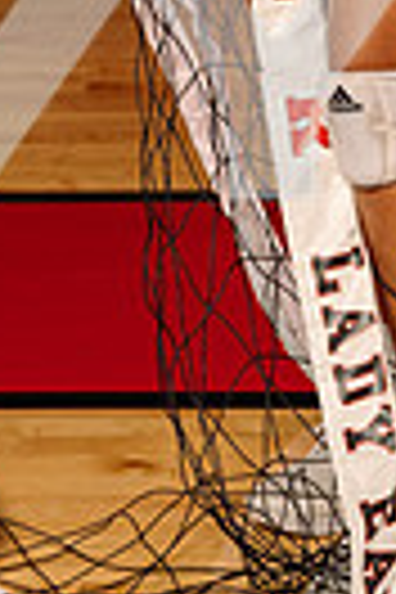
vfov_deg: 9.8
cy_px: -252
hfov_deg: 6.7
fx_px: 3366
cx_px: 392
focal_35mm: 204
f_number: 8
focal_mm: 60
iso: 160
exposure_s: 1/250
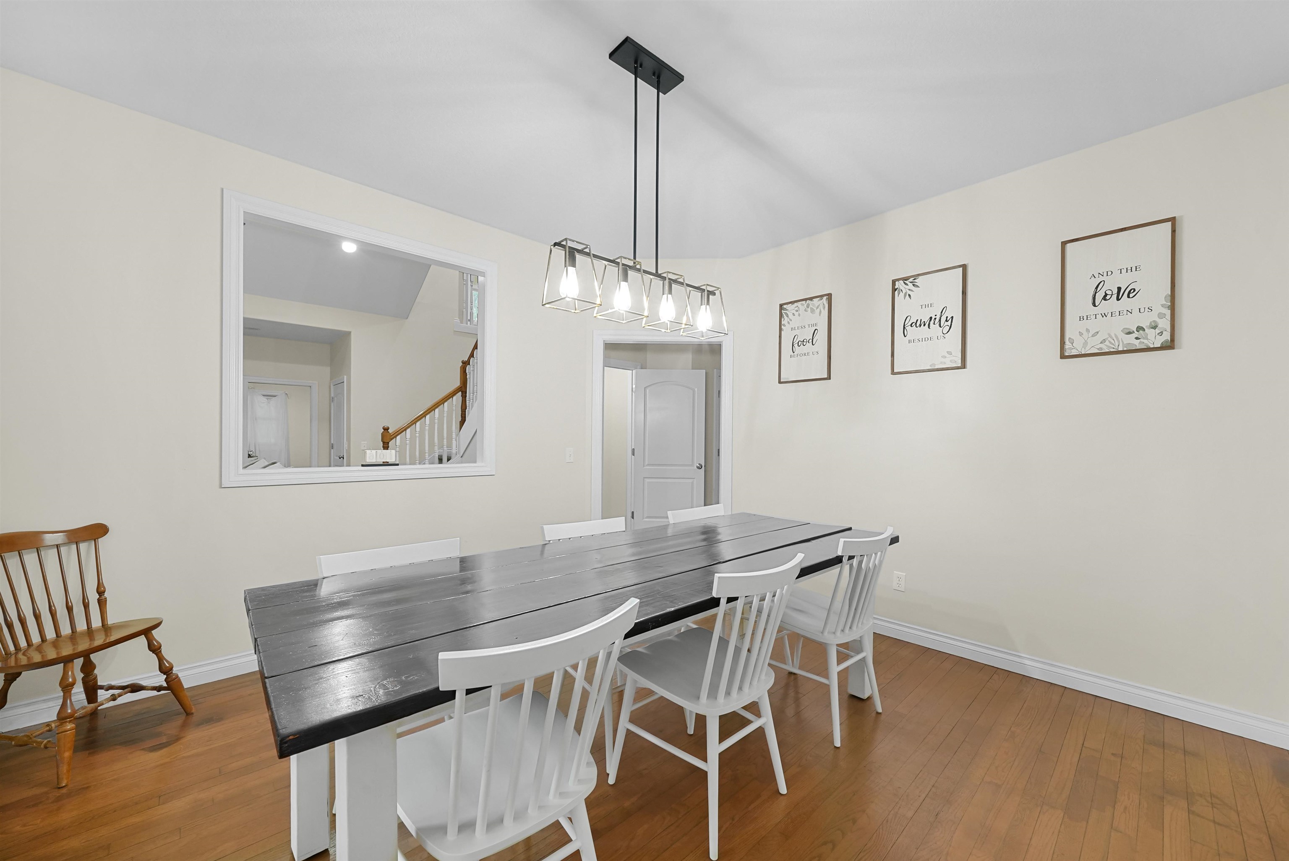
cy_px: 430
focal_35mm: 13
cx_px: 644
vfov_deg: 85.5
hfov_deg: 108.3
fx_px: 466
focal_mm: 13
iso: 2000
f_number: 10
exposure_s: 1/1.6
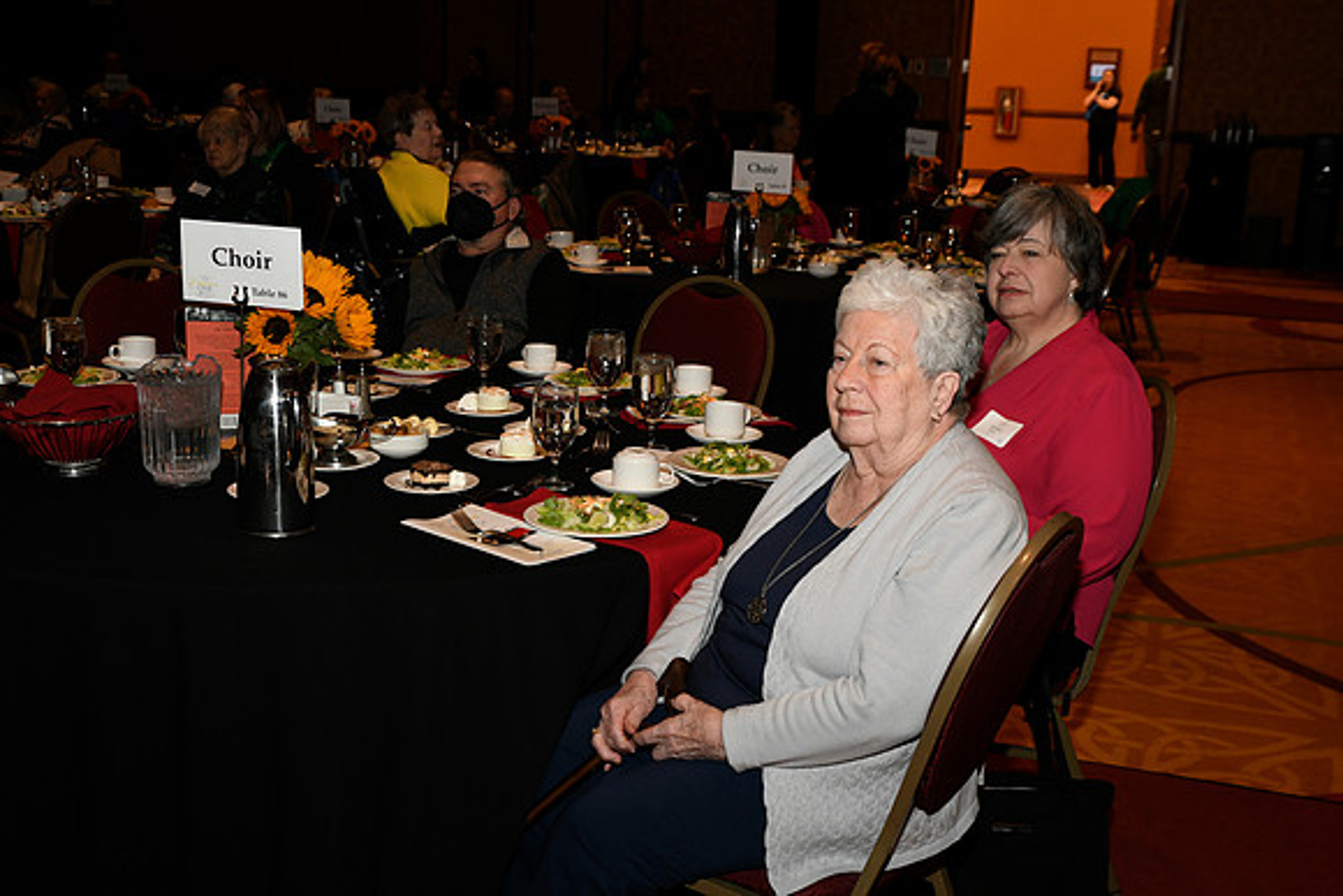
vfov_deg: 28.1
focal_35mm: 48
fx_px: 1791
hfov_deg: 41.1
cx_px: 672
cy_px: 448
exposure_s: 1/60
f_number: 8
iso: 1600
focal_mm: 48
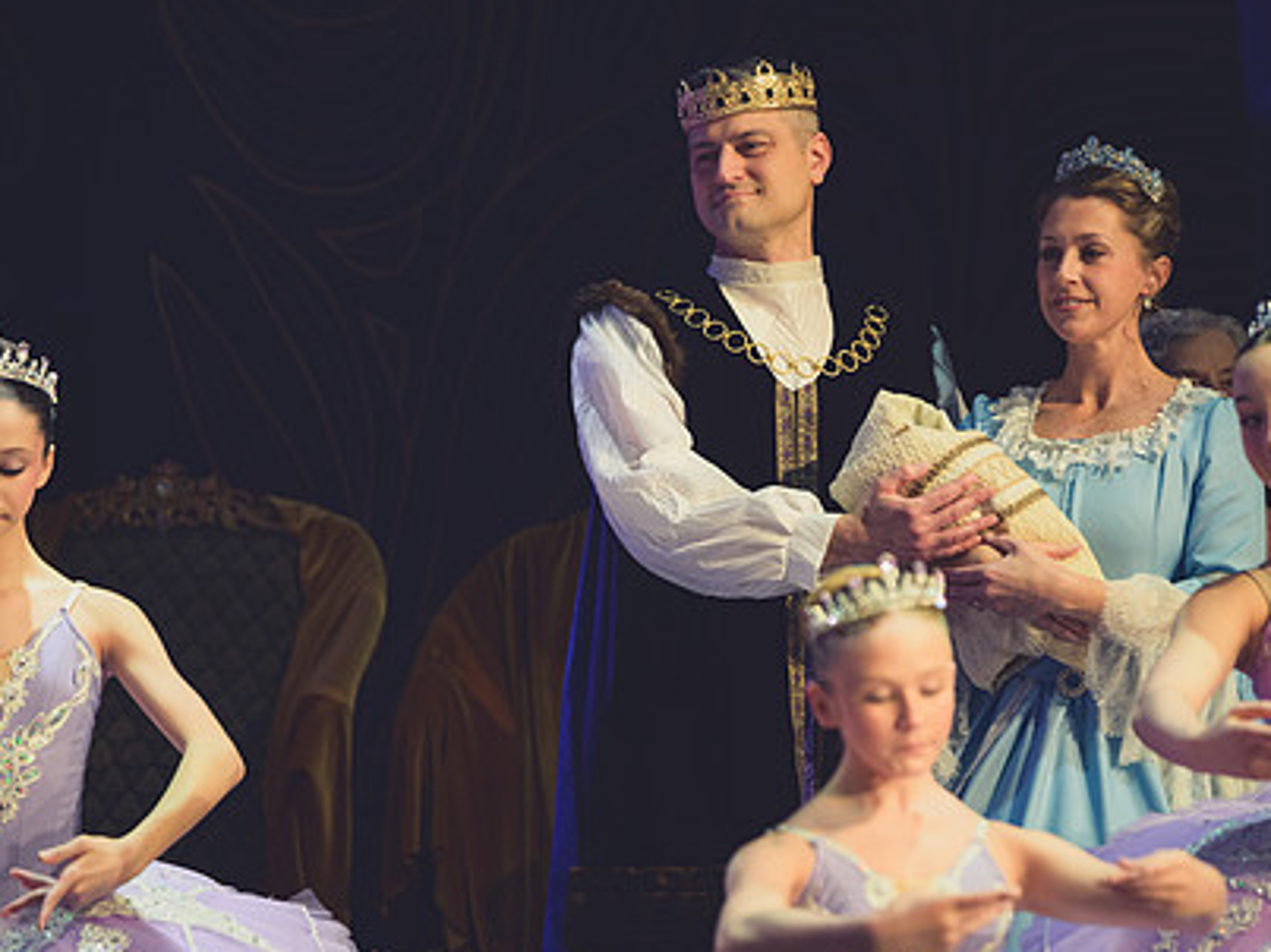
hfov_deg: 7.2
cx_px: 757
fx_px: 10168
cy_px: 443
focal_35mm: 277
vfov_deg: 5.4
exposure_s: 1/320
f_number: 2.8
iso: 2800
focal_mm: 200
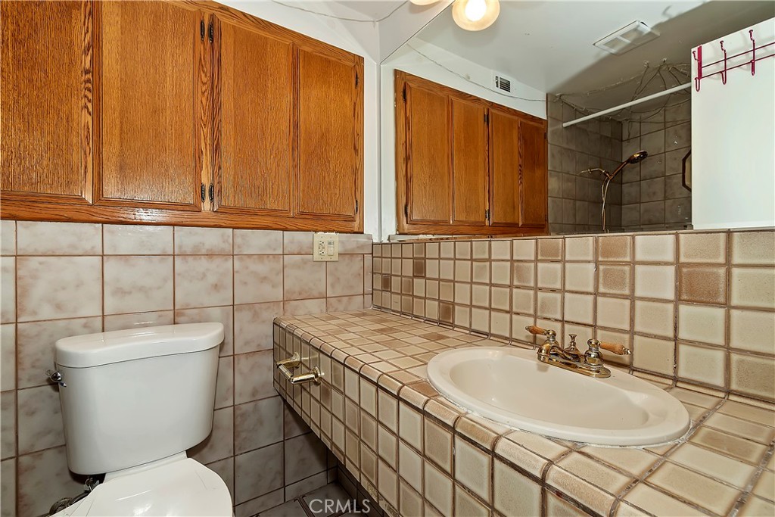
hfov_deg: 100.4
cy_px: 258
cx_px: 388
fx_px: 323
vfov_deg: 77.3
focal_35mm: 15
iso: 400
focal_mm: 10
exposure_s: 1/30
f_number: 8
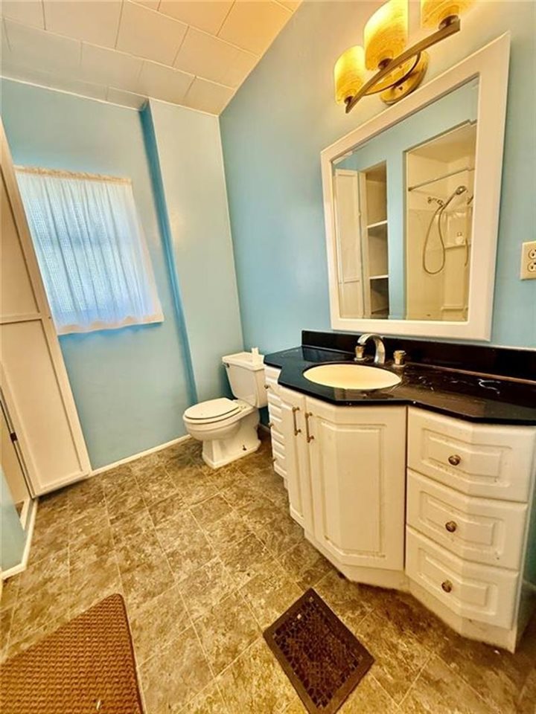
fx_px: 289
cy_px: 357
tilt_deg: -13.0
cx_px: 268
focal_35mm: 14
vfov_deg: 102.1
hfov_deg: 85.7
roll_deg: +7.1
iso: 320
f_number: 2.2
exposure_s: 1/60
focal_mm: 2.22
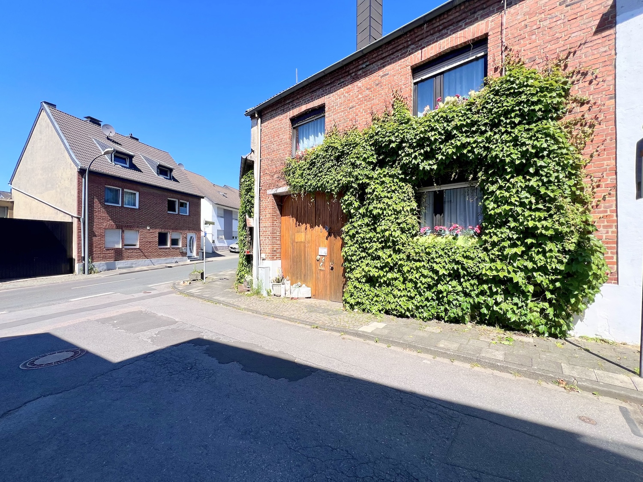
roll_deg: -0.3
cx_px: 322
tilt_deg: +0.8
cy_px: 241
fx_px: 241
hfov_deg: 106.2
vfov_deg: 89.9
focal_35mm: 13
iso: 32
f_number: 1.8
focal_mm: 1.57
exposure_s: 1/995
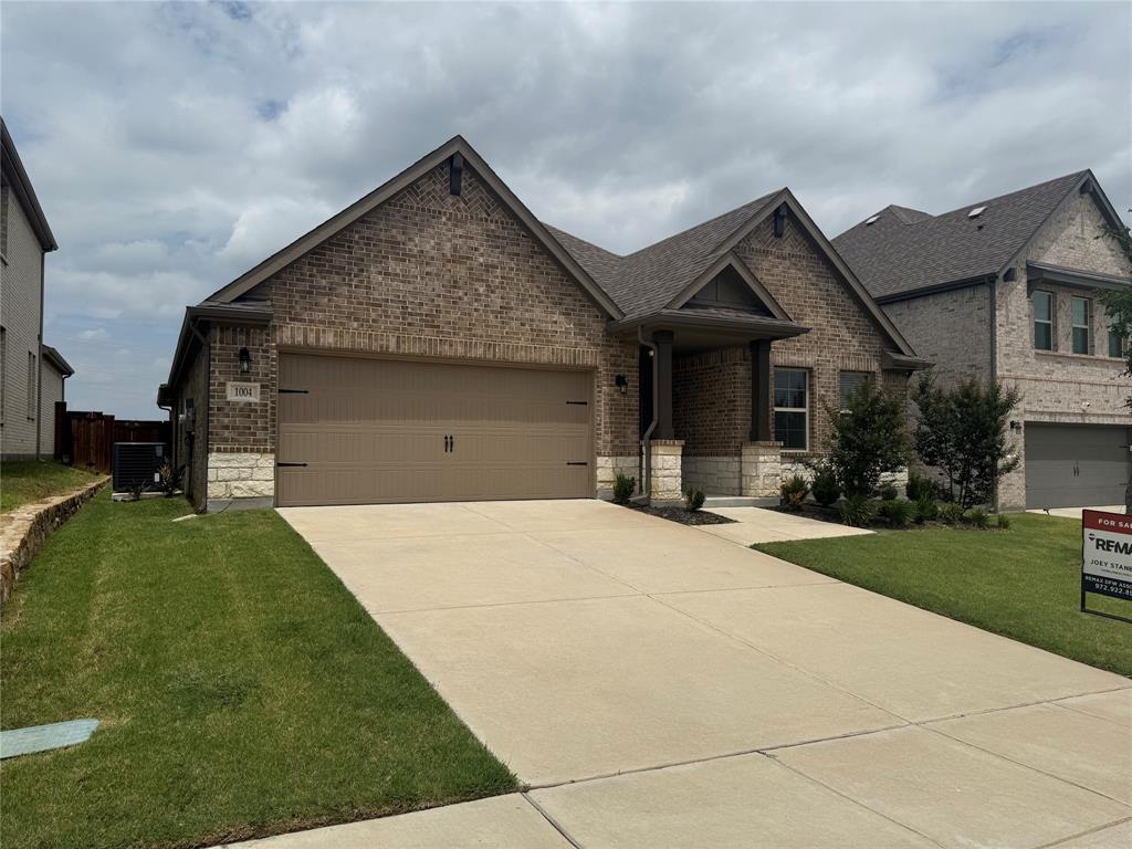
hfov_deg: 71.6
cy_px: 424
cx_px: 566
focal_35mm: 24
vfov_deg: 56.8
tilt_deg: +2.0
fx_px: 785
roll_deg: -0.2
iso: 80
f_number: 1.78
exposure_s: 1/11905
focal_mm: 6.76
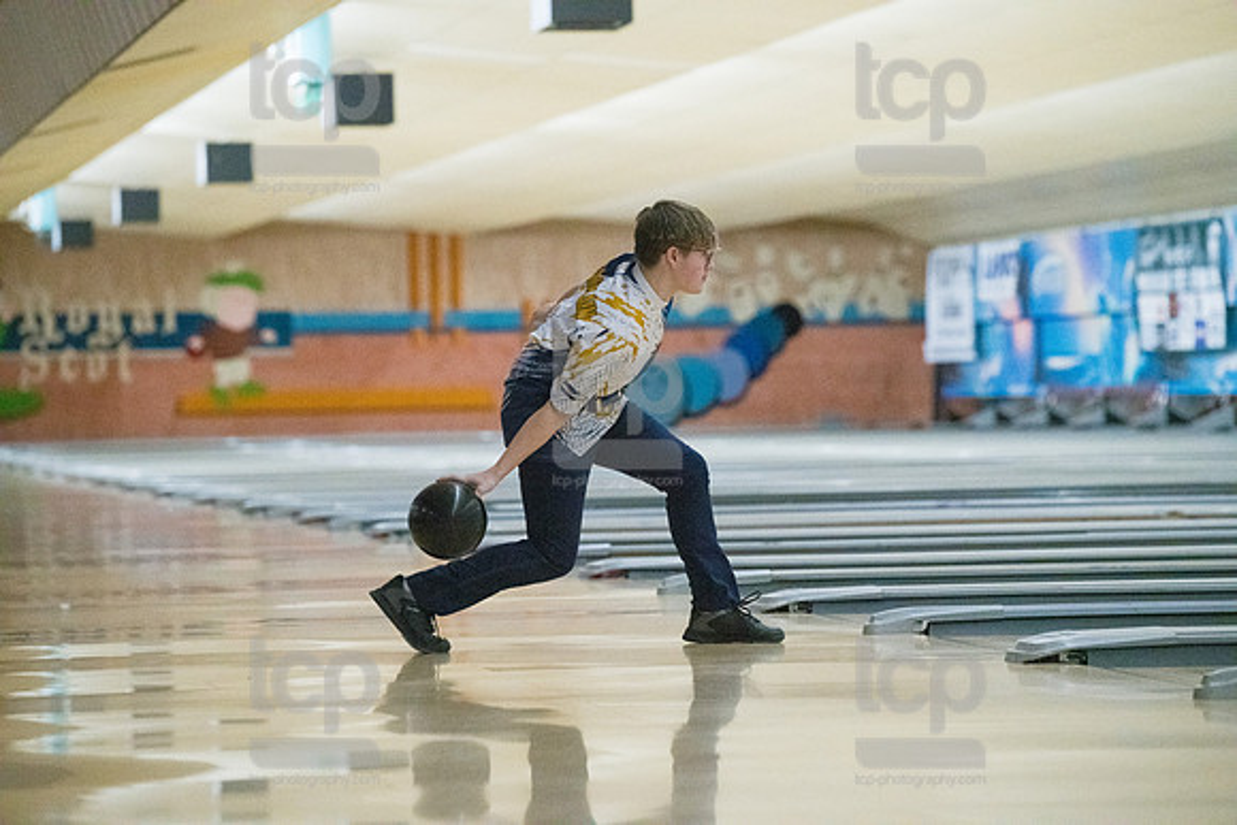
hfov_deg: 13.2
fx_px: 5327
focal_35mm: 155
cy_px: 412
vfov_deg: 8.9
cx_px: 618
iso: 10000
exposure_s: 1/1000
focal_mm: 155
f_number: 4
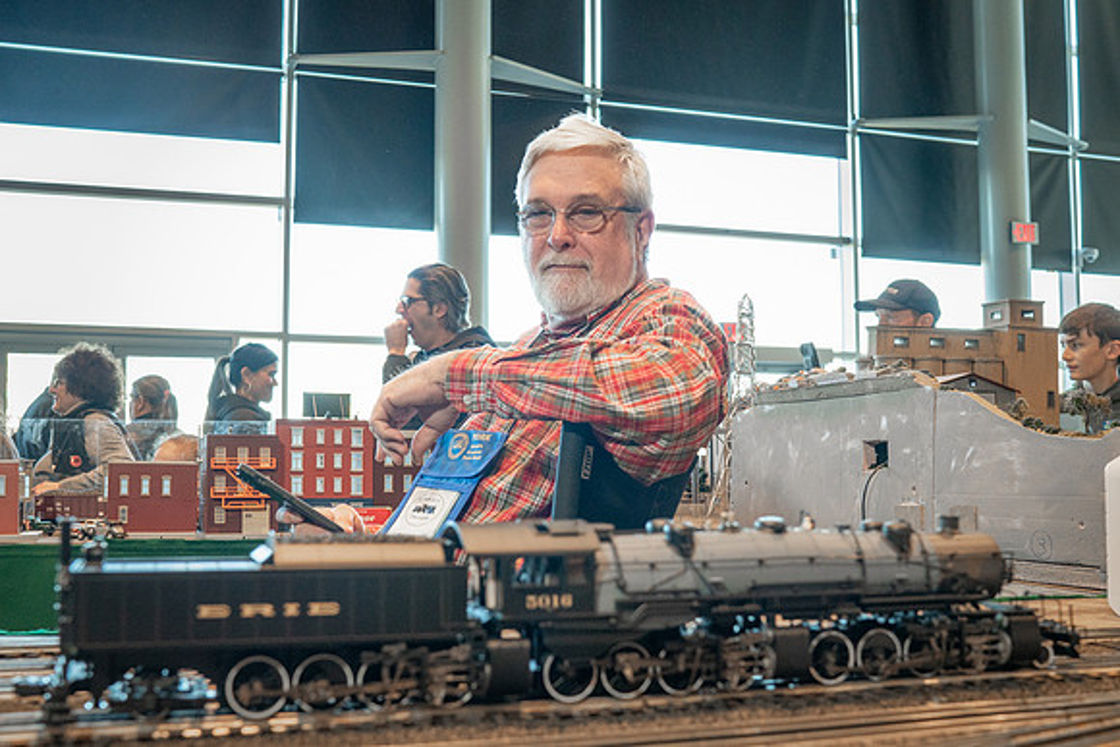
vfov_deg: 34.1
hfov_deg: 49.4
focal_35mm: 39
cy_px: 396
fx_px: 1217
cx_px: 527
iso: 2000
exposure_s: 1/100
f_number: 5.6
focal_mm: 35
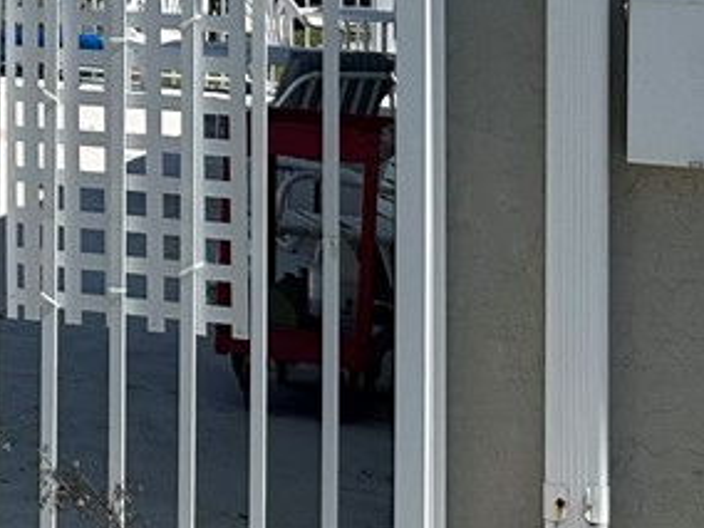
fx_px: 2746
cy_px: -362
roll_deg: -2.6
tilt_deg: +5.5
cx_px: -597
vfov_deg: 10.4
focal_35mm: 135
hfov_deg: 13.1
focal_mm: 6.86
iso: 80
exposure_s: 1/8929
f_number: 1.78
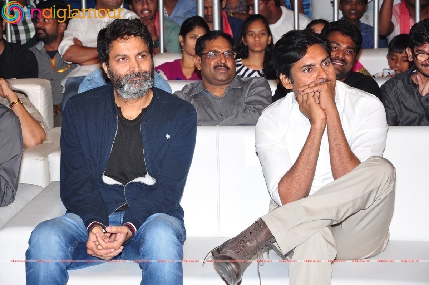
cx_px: 214
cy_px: 142
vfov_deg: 13.0
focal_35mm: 105
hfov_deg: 19.5
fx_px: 1250
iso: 500
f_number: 6.3
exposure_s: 1/125
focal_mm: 70
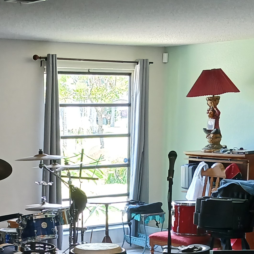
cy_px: 249
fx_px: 731
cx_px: 63
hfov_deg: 19.6
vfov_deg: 19.2
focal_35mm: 88
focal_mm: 3.98
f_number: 1.8
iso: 160
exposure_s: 1/60
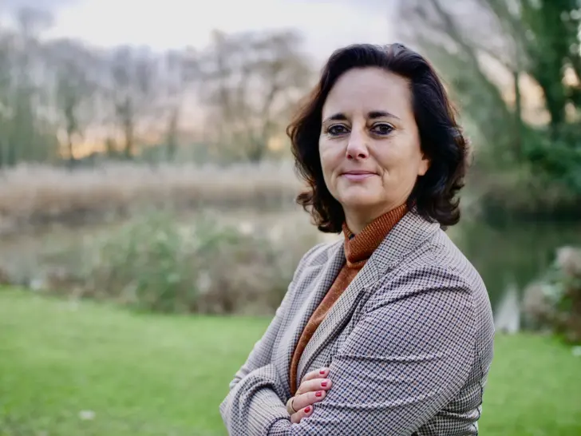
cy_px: 218
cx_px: 290
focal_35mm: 50
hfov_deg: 38.2
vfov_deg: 29.1
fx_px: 839
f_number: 1.6
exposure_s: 1/160
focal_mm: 25
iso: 200
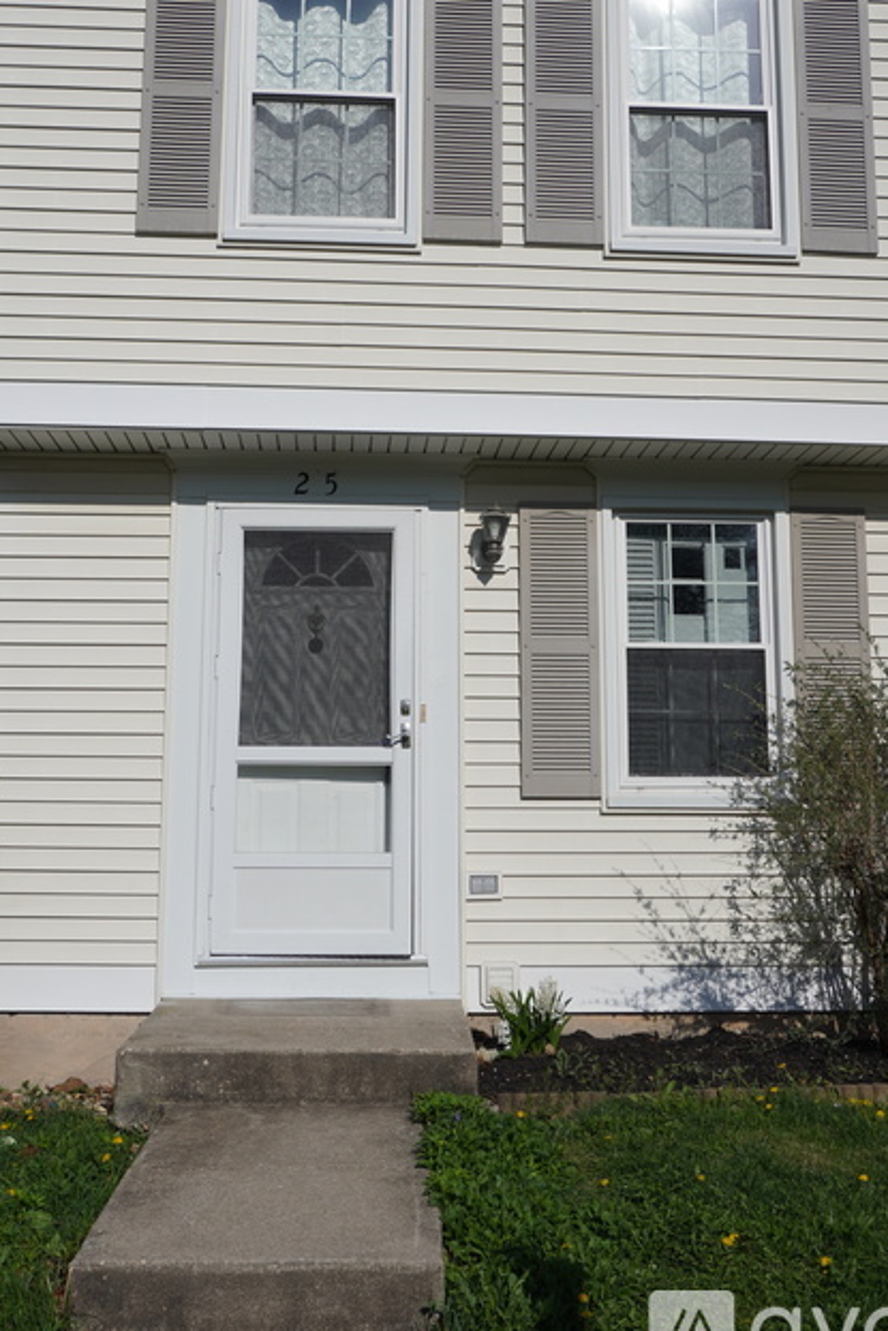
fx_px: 1538
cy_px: 573
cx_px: 460
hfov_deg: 32.2
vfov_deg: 46.7
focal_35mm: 42
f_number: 8
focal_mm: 23
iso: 100
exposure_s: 1/1000
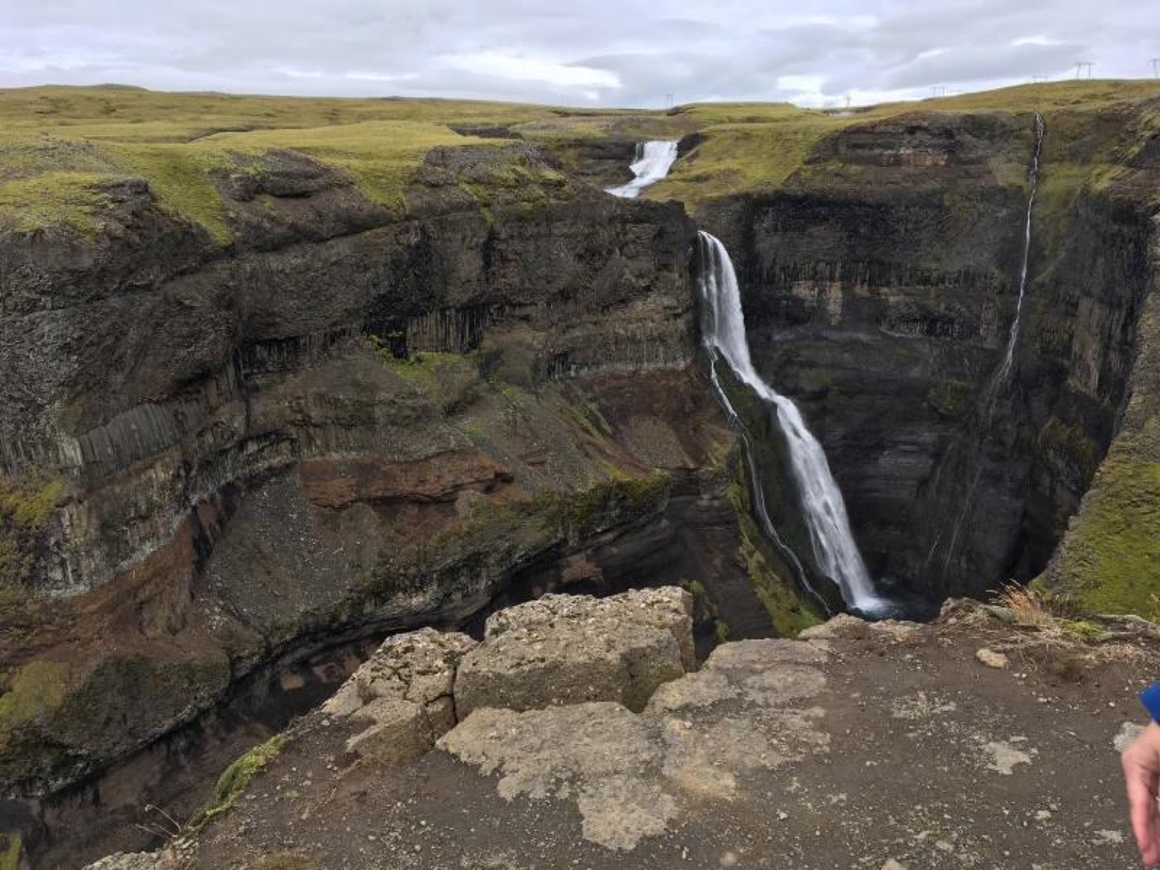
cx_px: 580
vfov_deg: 48.2
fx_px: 972
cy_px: 435
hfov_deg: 61.7
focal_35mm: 29
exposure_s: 1/499
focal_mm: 4.15
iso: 25
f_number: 2.2
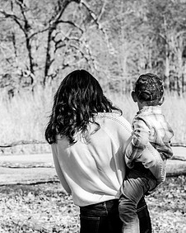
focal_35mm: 175
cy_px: 137
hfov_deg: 8.8
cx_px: 45
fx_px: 1203
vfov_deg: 11.0
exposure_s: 1/250
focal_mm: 85
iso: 250
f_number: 6.3
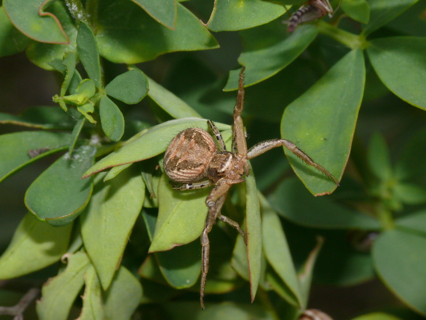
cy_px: 160
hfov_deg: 9.6
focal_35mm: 207
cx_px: 213
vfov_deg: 7.2
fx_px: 2548
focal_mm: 43.9
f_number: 11
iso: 200
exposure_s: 1/200
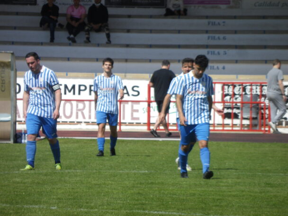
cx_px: 144
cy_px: 108
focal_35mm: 450
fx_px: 3744
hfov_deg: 4.4
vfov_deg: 3.3
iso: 80
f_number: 5.9
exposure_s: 1/400
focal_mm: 81
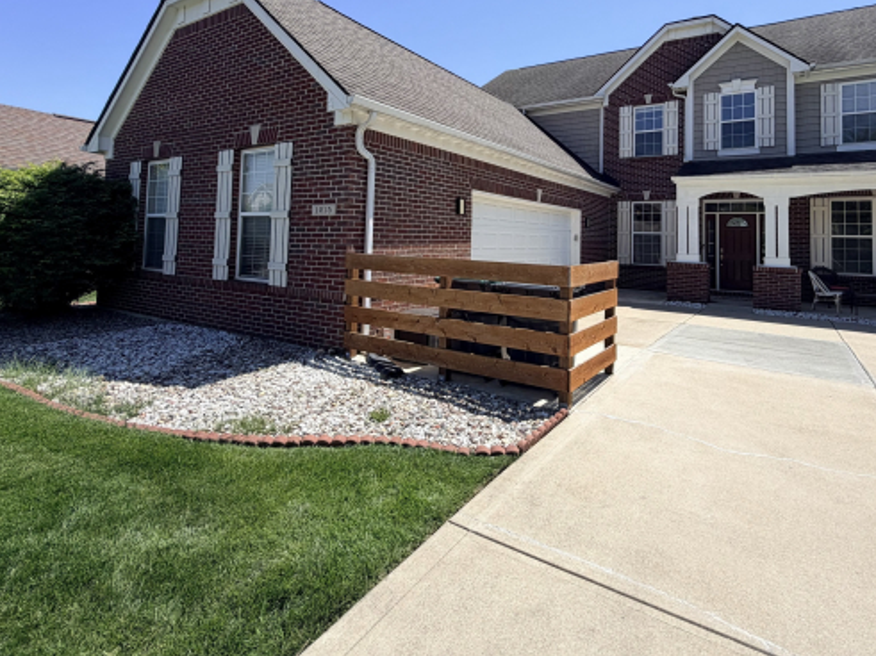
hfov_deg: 83.9
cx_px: 515
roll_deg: -0.4
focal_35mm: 19
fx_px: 481
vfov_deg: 66.7
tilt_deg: +2.0
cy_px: 216
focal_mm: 2.22
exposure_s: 1/830
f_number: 2.2
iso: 20
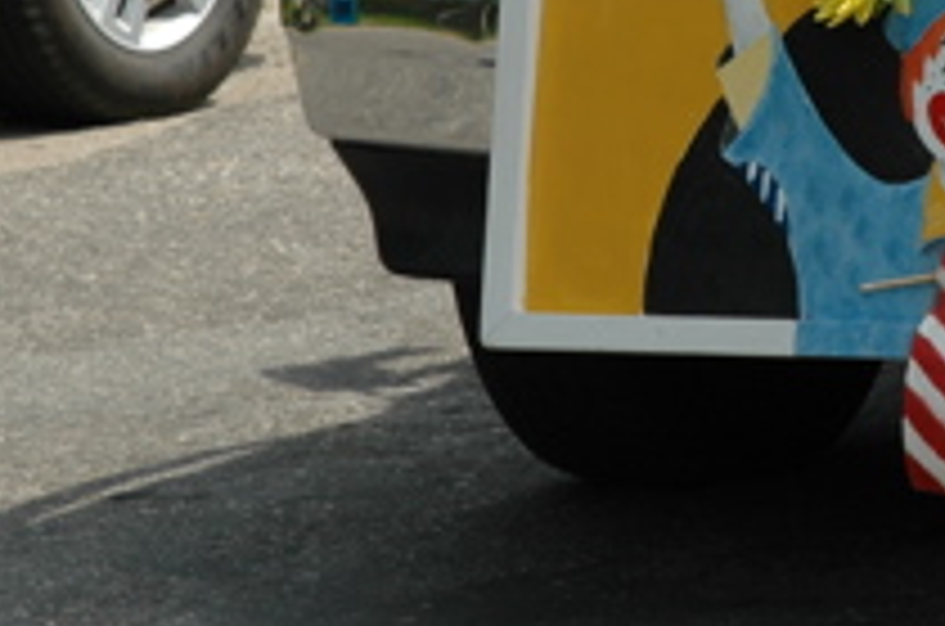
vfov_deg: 4.3
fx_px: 8381
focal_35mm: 320
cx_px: 788
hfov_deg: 6.4
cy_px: 52
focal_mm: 70
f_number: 9
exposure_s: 1/250
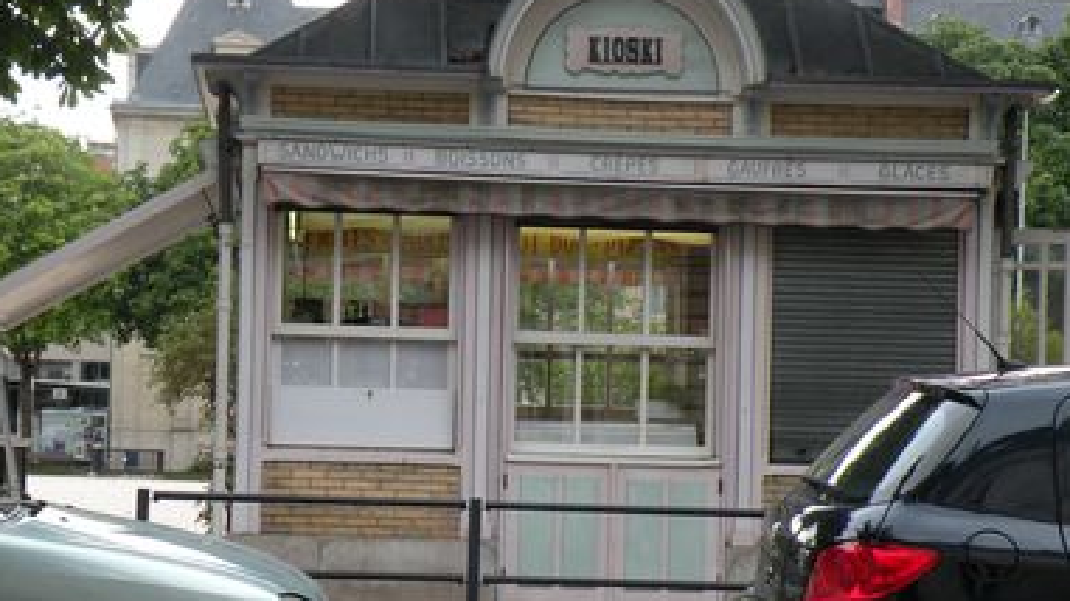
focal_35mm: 111
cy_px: 451
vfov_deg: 10.9
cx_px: 511
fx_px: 3148
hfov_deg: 19.3
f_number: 4
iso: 64
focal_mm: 13.4
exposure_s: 1/113
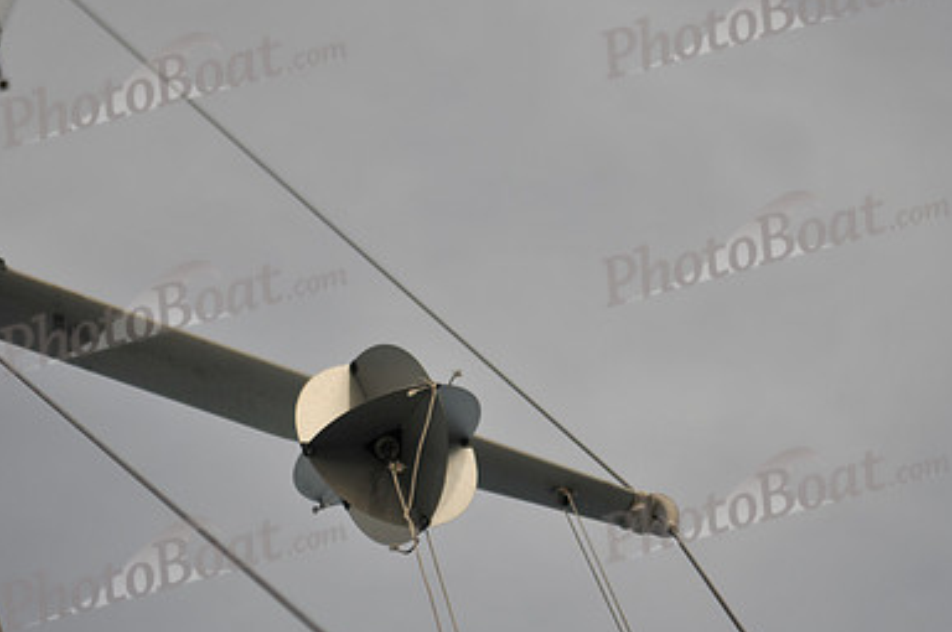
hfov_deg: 16.4
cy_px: 405
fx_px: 3295
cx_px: 474
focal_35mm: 125
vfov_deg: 11.0
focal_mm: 55
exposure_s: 1/5000
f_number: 2.8
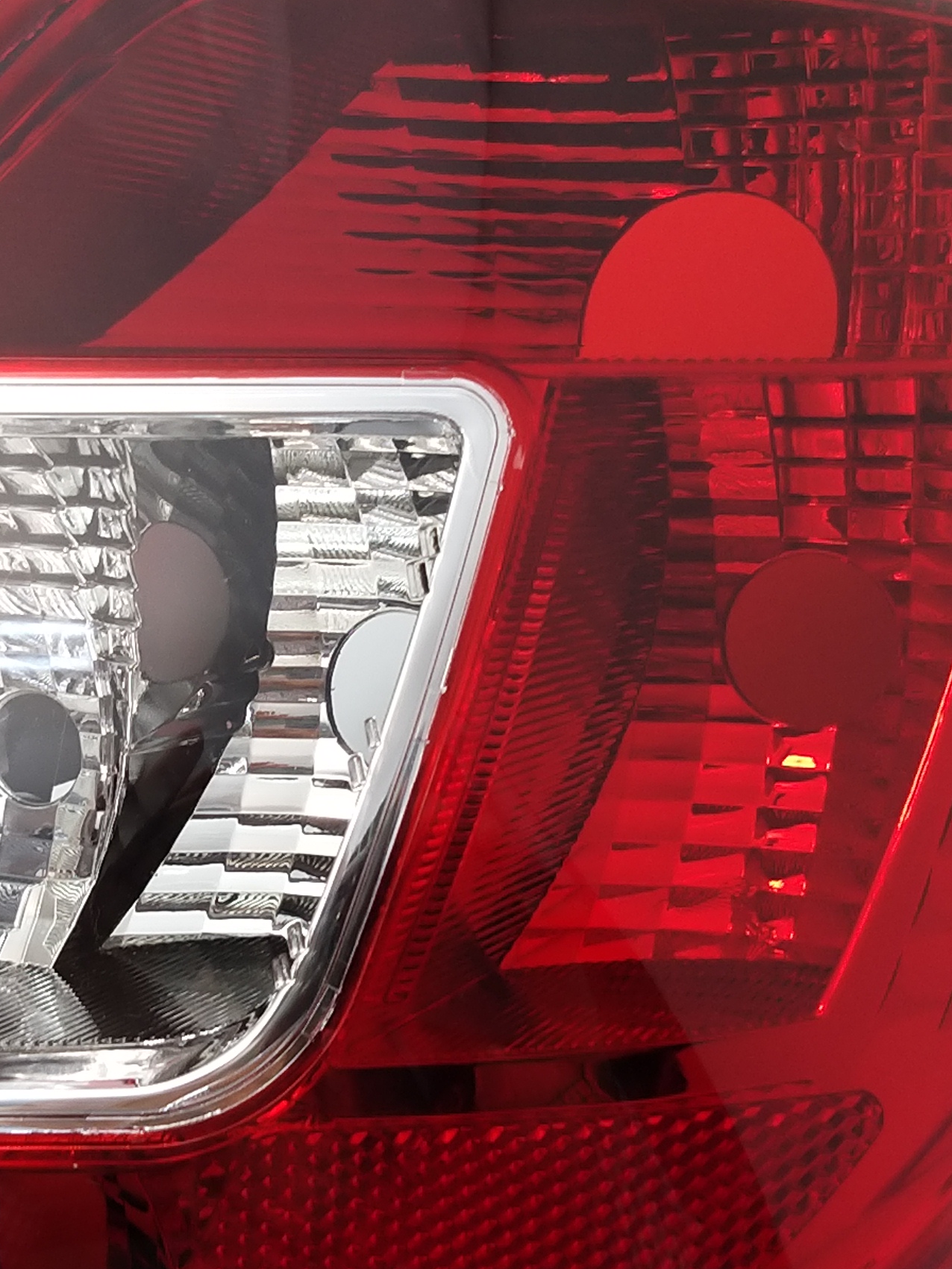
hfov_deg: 22.9
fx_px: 2347
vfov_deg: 30.1
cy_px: 800
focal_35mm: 64
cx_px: 340
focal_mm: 3.93
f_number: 1.7
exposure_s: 1/50
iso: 80
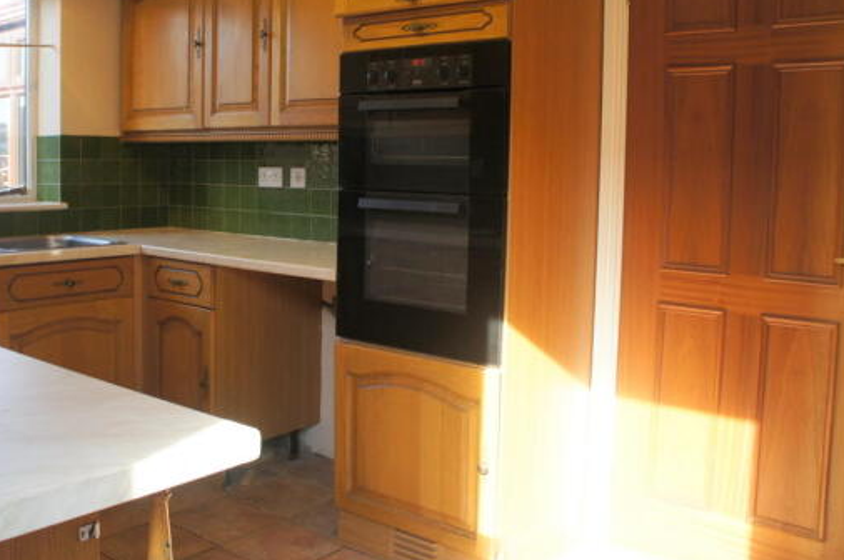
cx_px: 317
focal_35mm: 35
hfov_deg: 53.9
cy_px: 222
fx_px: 819
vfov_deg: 37.6
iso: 200
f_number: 5.6
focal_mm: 18
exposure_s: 1/60
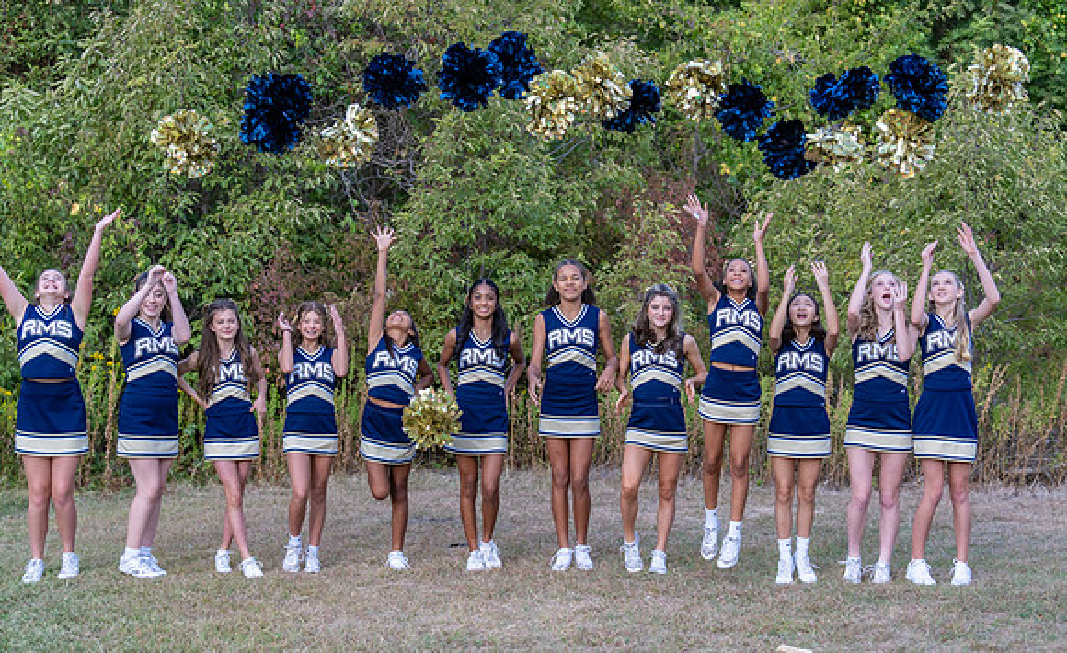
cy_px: 365
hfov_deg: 28.1
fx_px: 2132
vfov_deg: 17.4
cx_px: 519
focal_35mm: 74
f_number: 3.2
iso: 400
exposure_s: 1/1250
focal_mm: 70
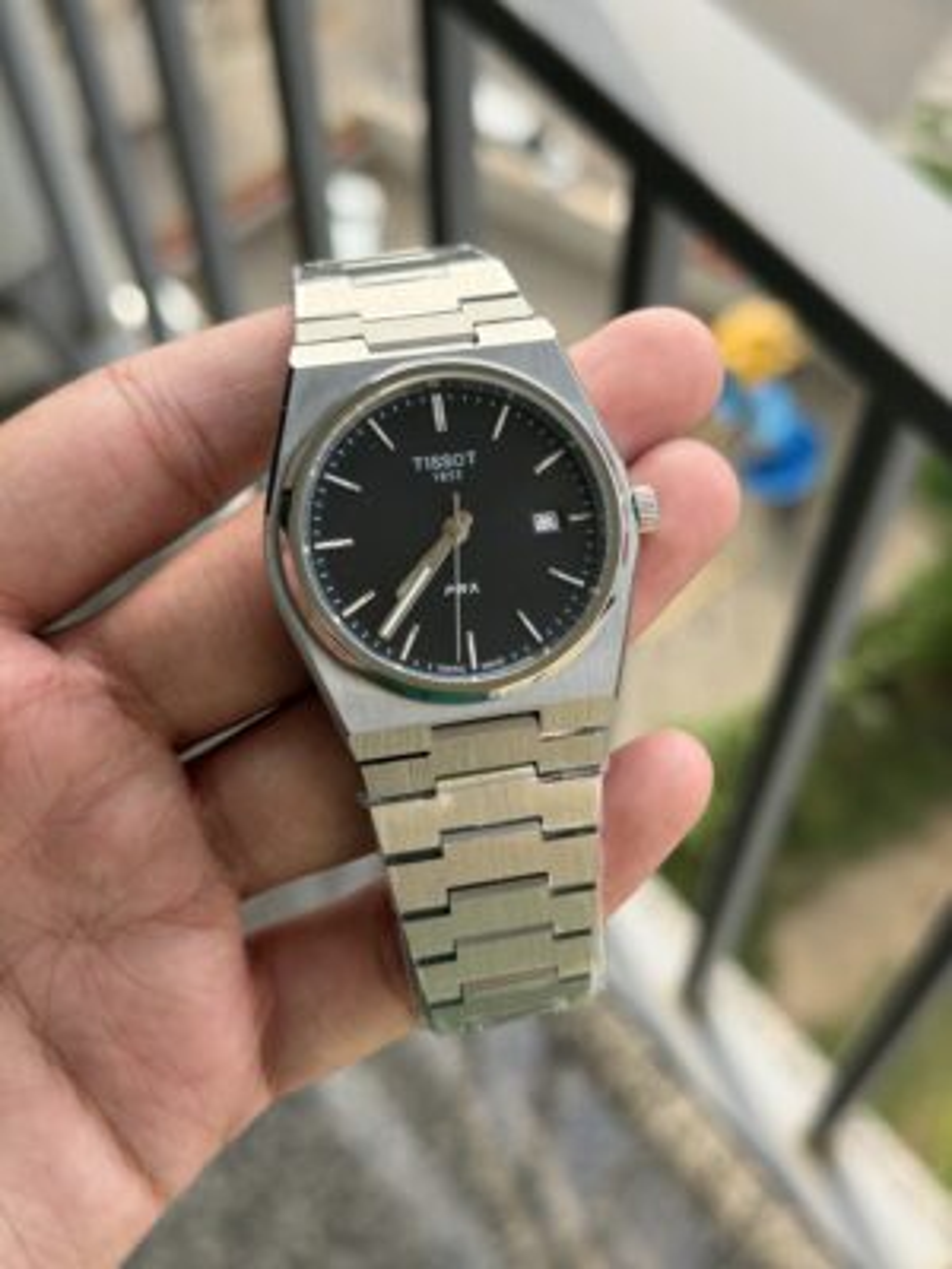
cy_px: 634
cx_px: 476
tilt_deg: -62.7
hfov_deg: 30.3
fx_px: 1760
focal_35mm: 48
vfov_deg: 39.7
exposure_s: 1/1429
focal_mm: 6.76
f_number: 1.78
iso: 80
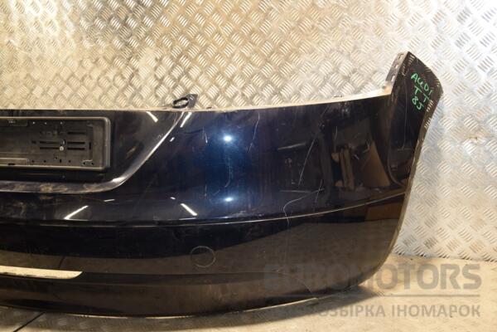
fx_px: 621
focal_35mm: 45
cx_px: 248
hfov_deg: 43.6
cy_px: 166
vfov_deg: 29.9
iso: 800
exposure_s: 1/80
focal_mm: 30
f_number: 5
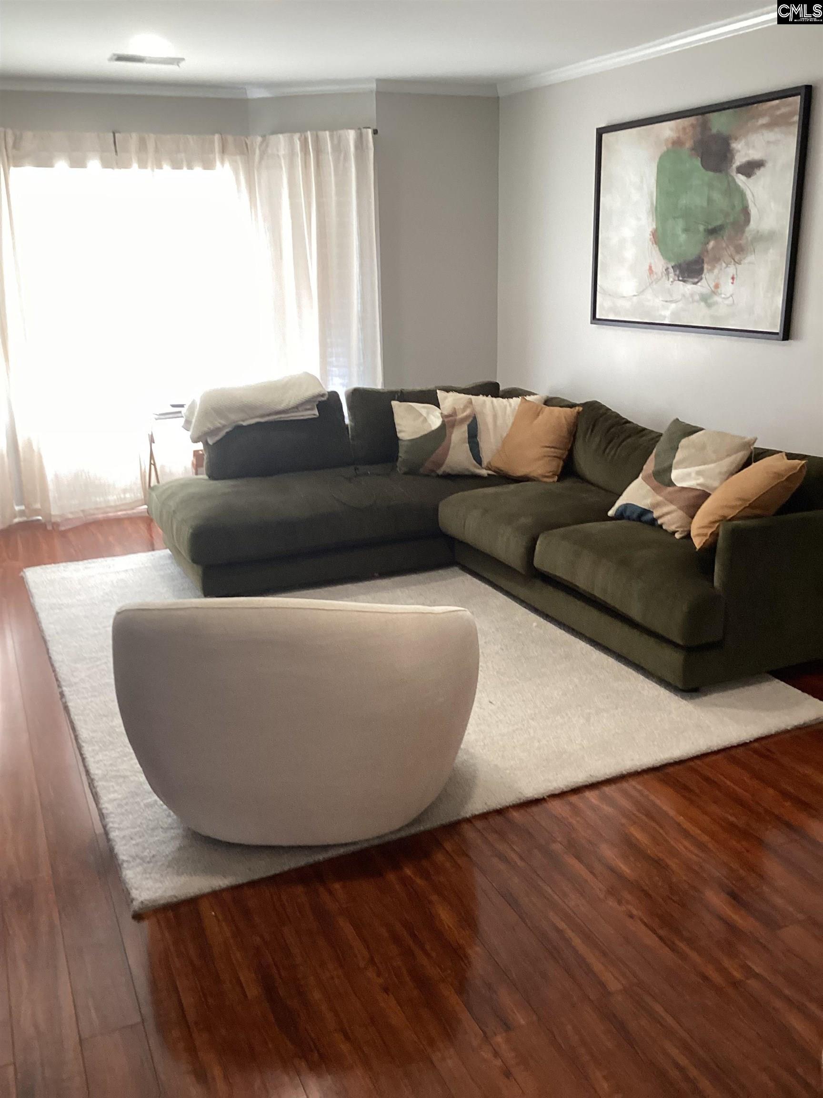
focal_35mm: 31
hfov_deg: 45.4
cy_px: 549
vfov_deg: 58.4
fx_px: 983
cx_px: 412
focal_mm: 3.3
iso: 125
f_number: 2.4
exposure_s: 1/60
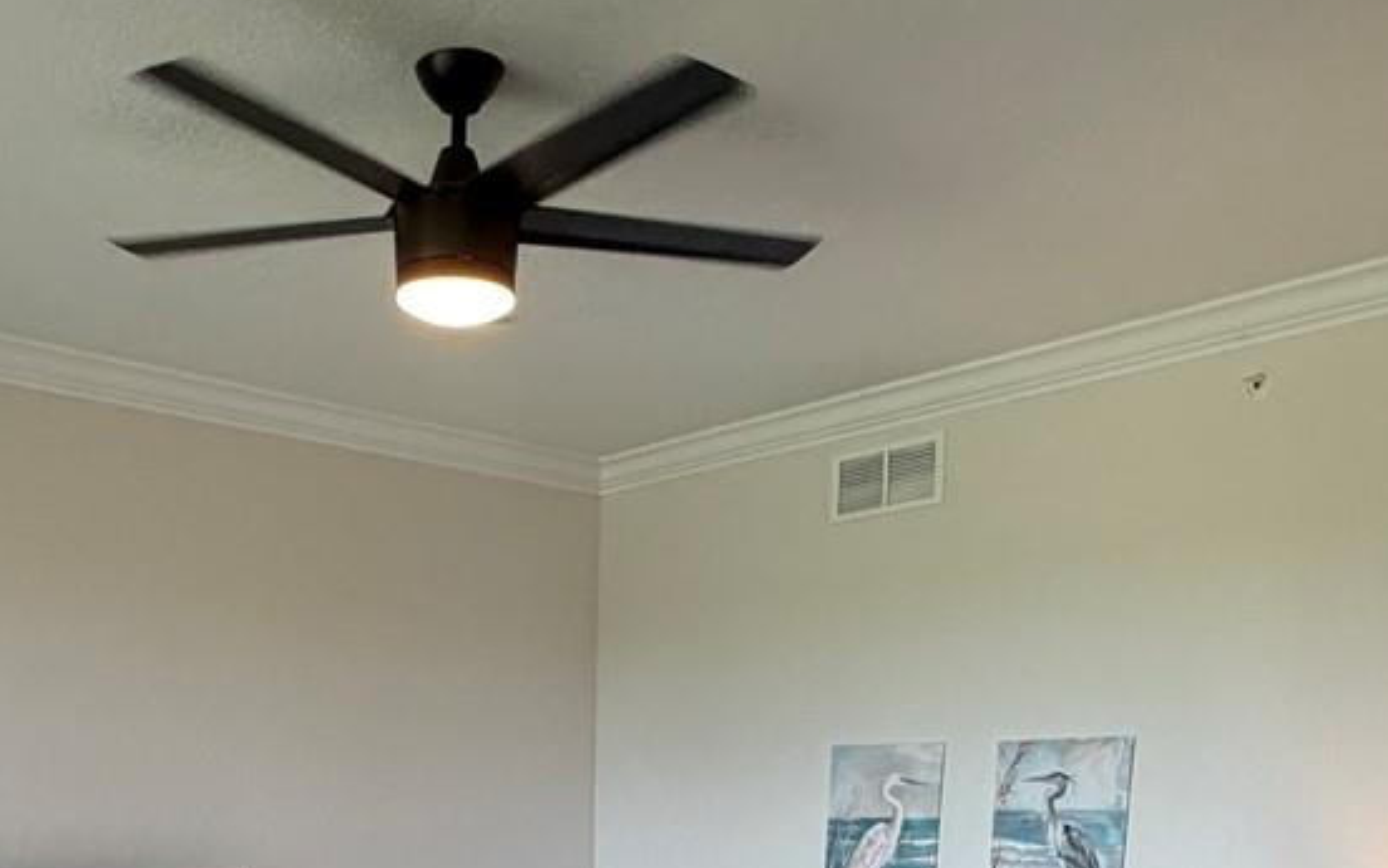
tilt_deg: -10.9
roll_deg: -0.5
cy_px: 1147
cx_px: 498
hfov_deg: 45.7
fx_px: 1627
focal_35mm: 43
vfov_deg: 25.4
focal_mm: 2.22
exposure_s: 1/120
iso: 200
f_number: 2.2
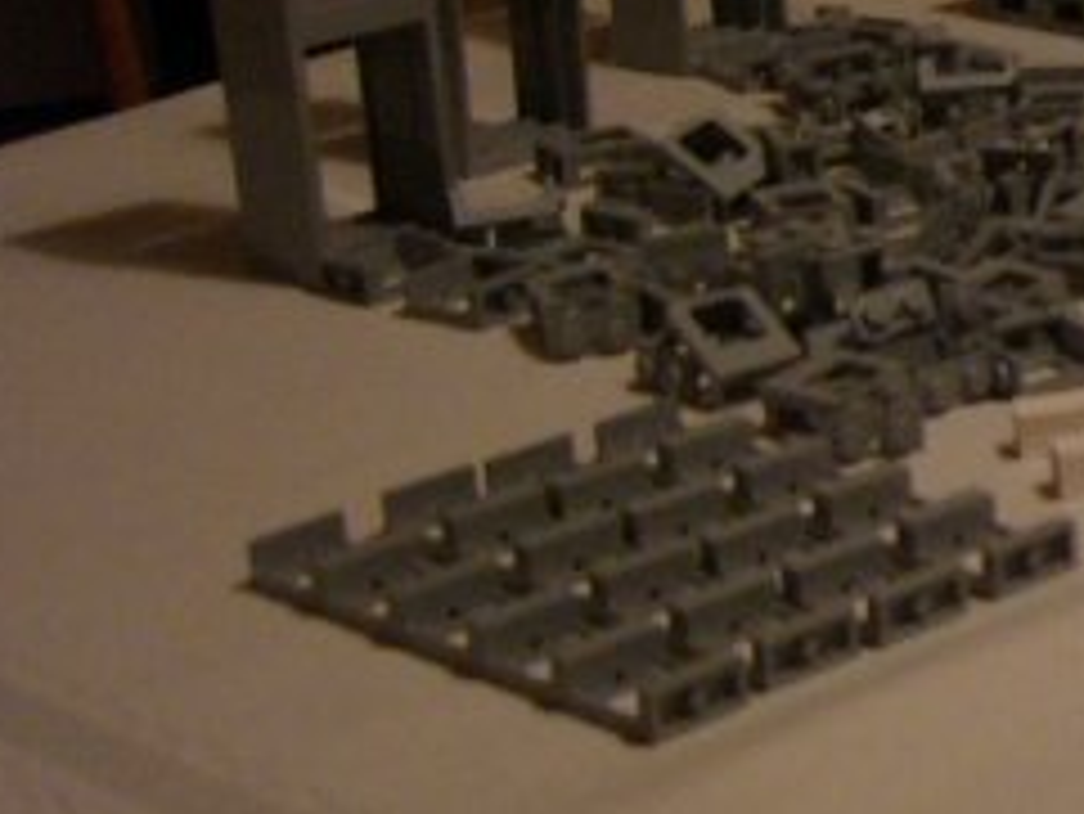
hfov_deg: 15.3
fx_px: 3634
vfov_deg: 12.7
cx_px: 1768
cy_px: 49
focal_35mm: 116
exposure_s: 1/8
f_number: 2.8
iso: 200
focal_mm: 5.8
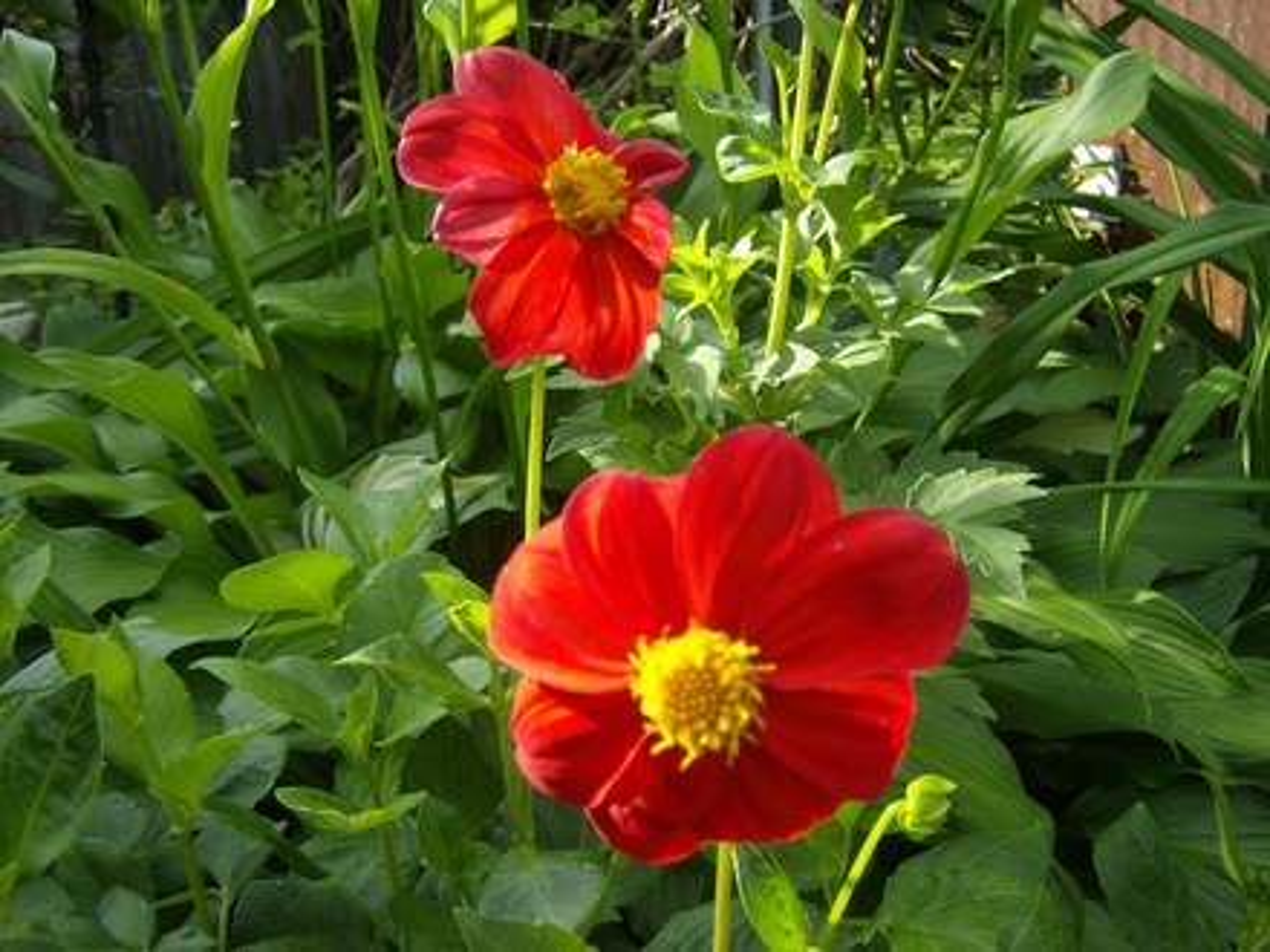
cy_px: 476
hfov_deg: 51.4
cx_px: 635
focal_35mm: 36
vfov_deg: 39.7
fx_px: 1321
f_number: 2.8
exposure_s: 1/329
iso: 100
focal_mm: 6
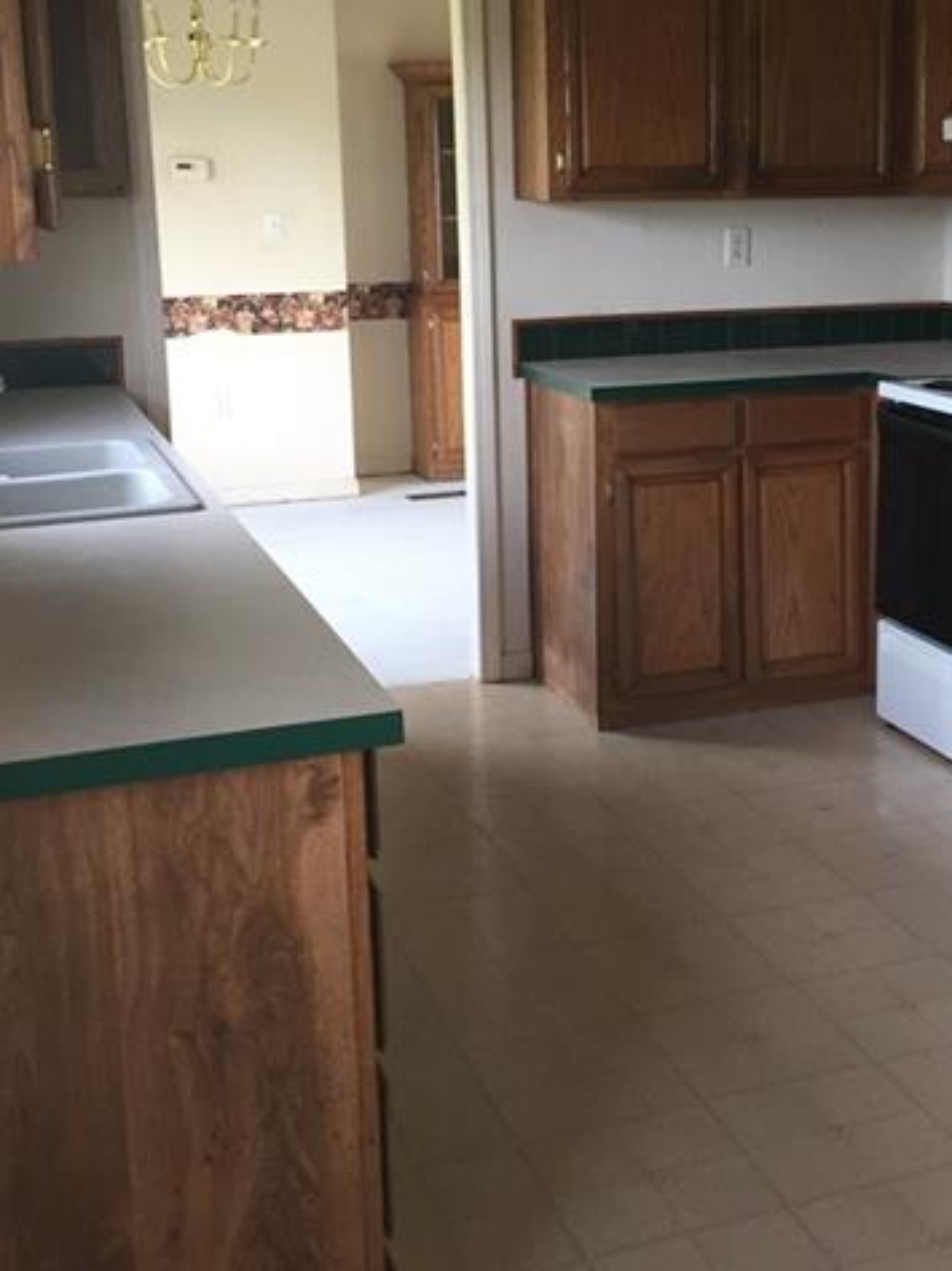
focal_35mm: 47
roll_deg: -0.5
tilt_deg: -11.3
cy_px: 464
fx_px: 1725
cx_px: 684
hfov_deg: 30.5
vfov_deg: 40.1
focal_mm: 4.15
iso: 80
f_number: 2.2
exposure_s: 1/30
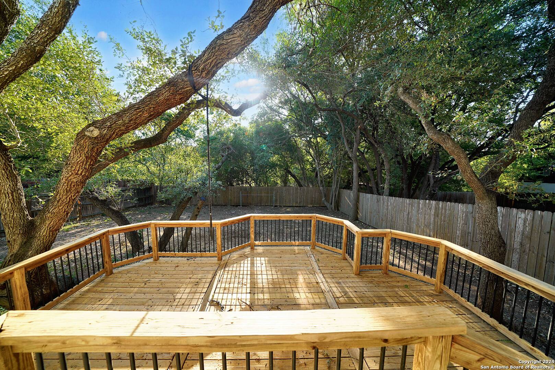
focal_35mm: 12
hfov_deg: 112.6
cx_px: 278
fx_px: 185
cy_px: 185
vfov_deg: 90.1
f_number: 5
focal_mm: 12
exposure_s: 1/100
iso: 100
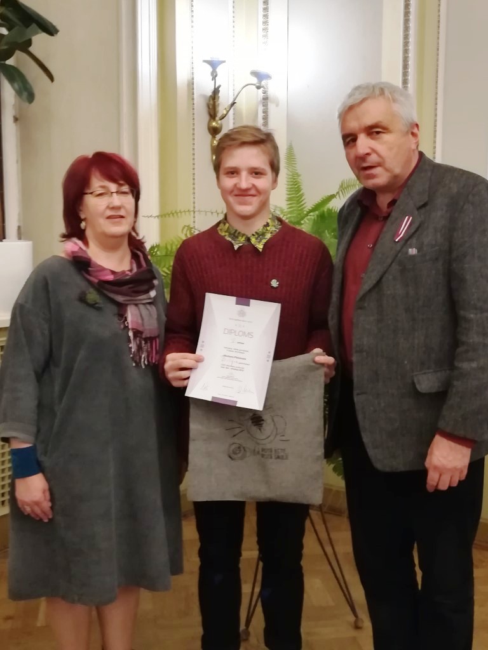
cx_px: 244
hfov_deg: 32.9
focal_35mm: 44
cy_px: 325
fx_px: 827
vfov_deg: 42.9
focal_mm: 3.83
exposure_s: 1/25
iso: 500
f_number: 2.2
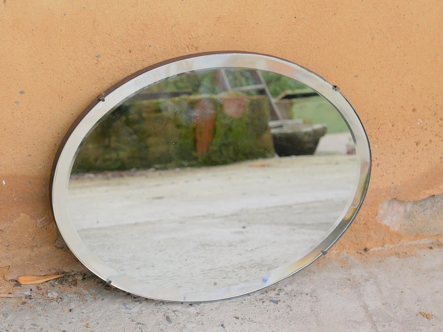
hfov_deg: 25.2
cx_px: 82
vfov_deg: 19.4
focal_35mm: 76
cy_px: 187
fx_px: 973
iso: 200
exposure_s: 1/400
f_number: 3.5
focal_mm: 20
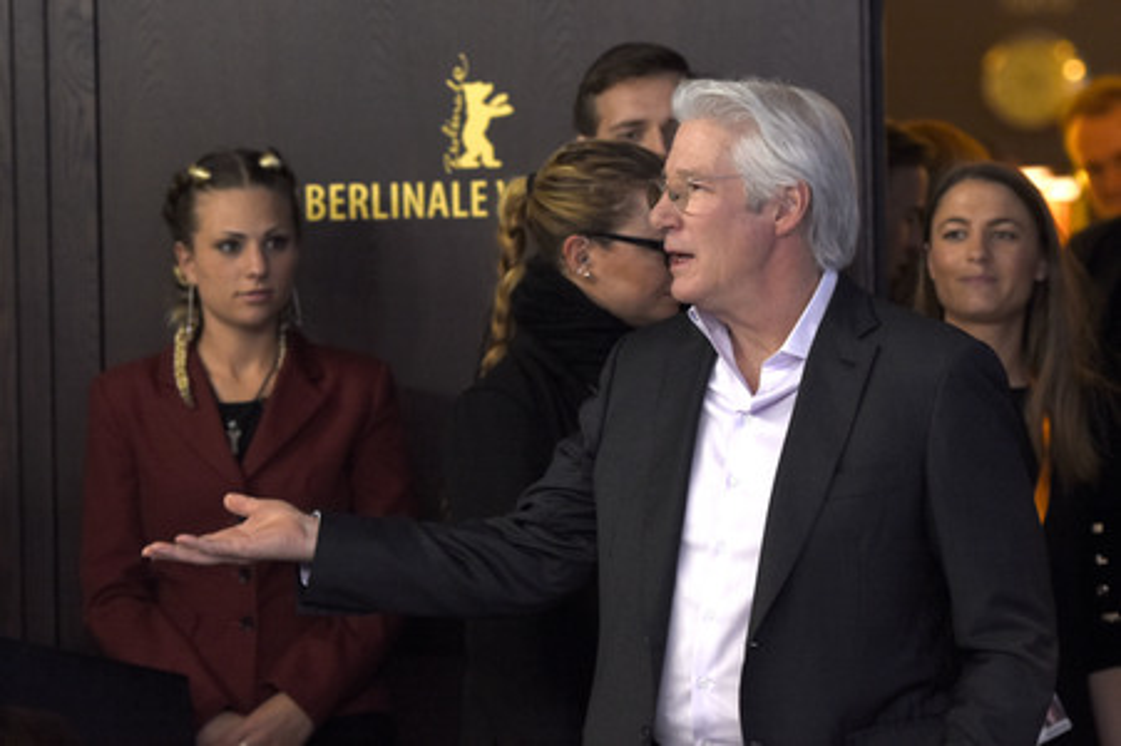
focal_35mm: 174
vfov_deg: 7.9
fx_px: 5414
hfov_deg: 11.8
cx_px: 560
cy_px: 373
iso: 640
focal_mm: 116
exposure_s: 1/320
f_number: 3.5
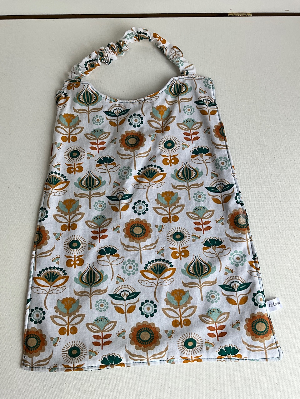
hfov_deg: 48.2
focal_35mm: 29
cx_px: 150
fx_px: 335
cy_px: 200
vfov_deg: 61.7
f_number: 1.8
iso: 25
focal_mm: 3
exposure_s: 1/320
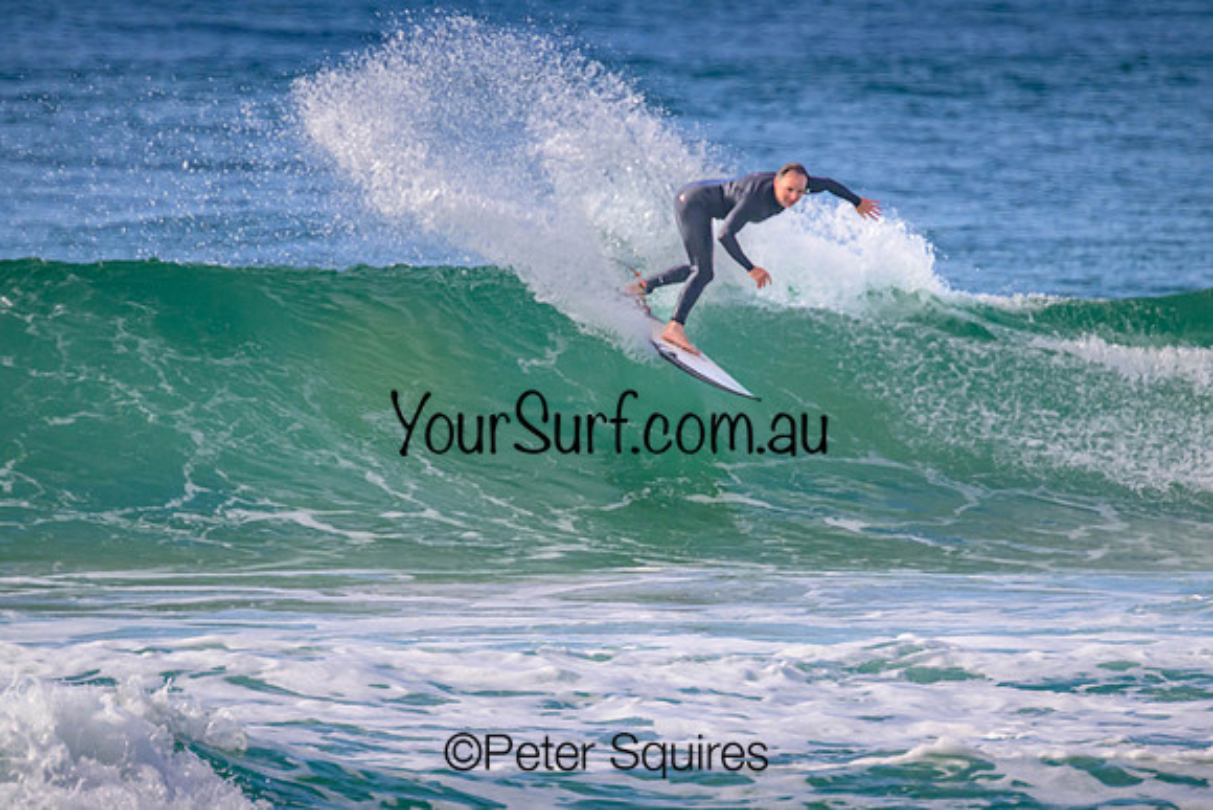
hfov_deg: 2.3
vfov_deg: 1.5
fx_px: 30329
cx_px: 682
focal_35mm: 900
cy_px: 393
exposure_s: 1/2000
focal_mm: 800
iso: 1400
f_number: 11
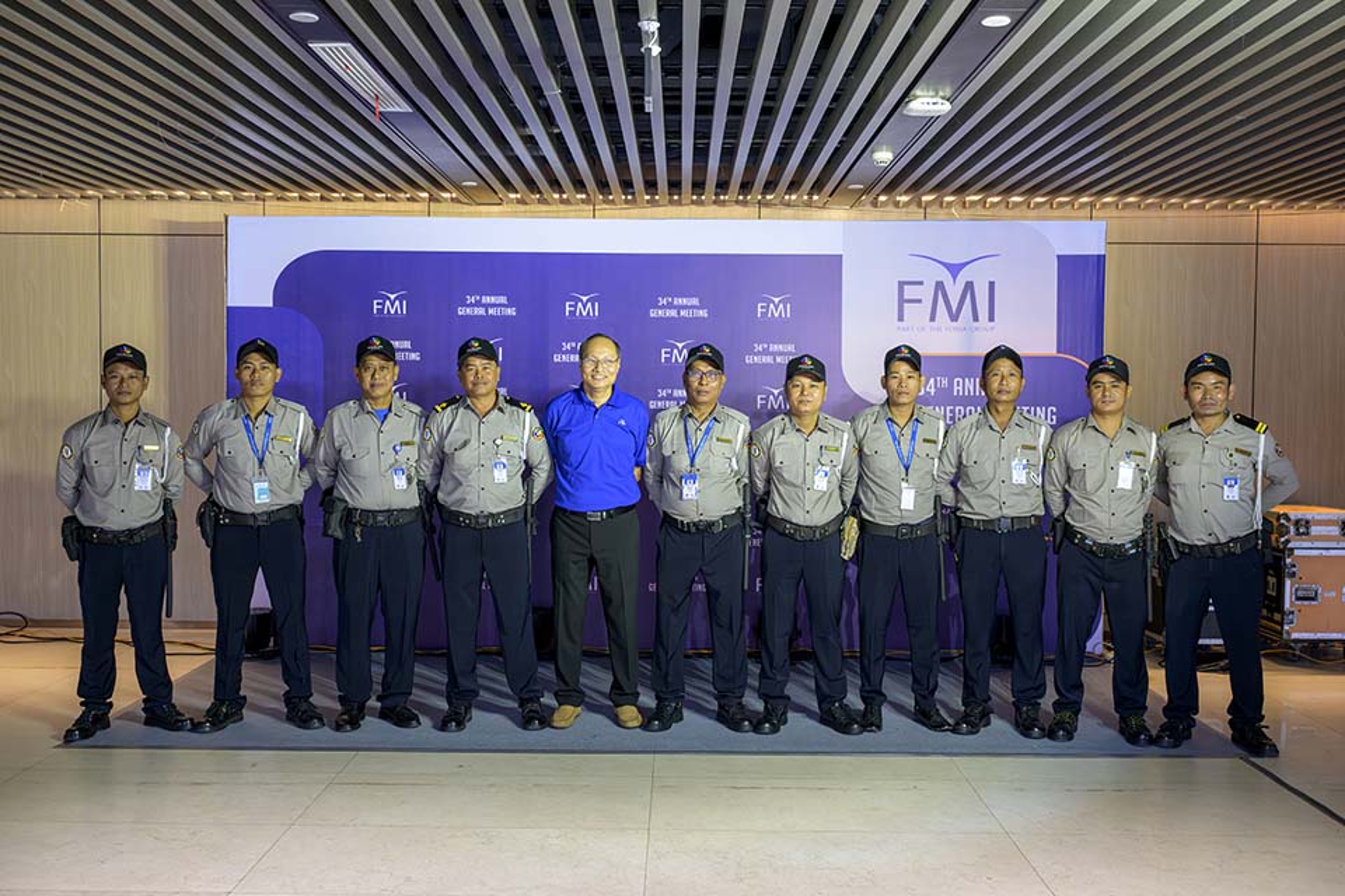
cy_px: 448
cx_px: 672
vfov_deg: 38.4
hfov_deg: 55.1
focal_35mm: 34
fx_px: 1289
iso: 2200
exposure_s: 1/250
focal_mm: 34.5
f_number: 6.3
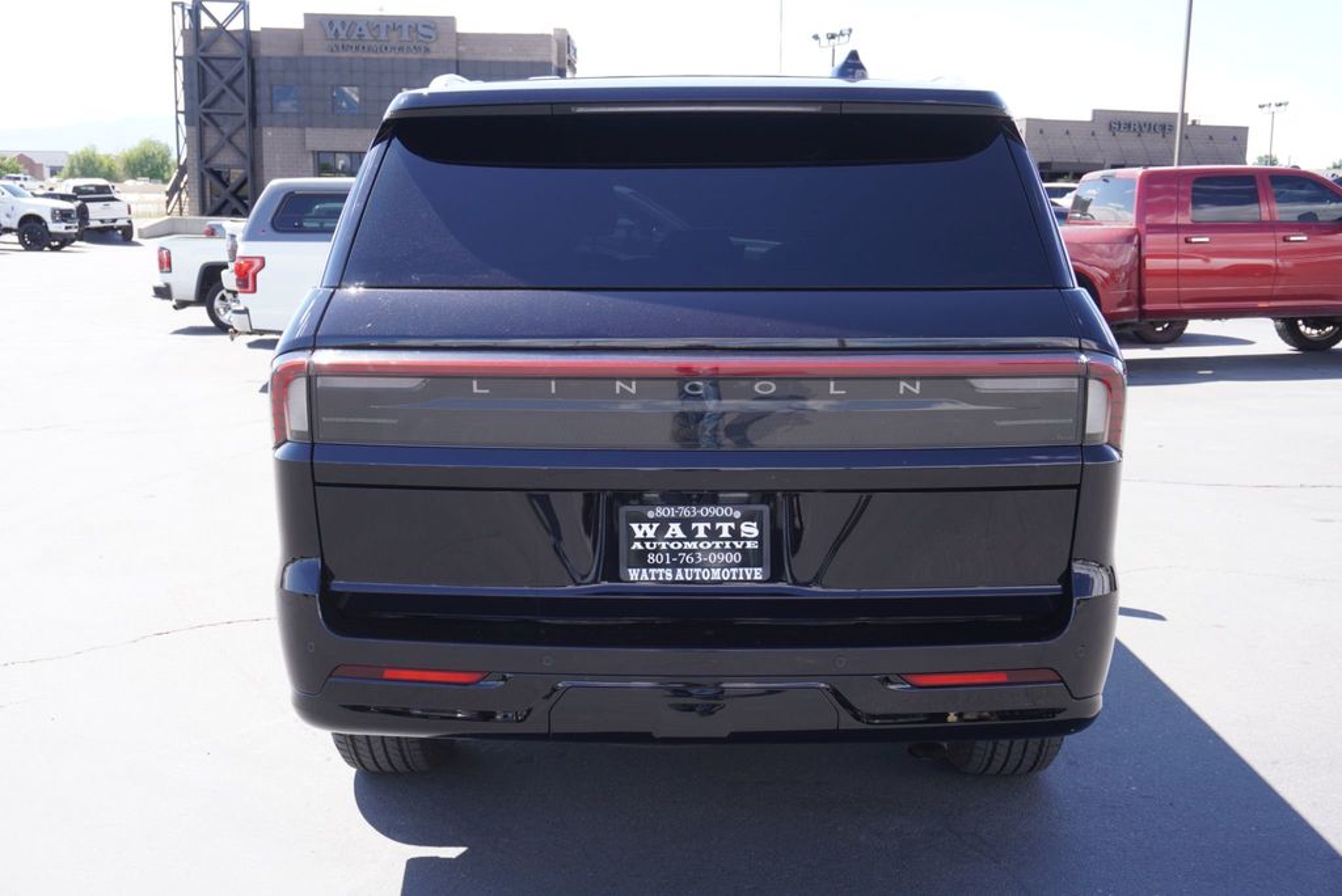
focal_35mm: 38
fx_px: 1399
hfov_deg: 51.3
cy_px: 448
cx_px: 671
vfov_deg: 35.5
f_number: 5.6
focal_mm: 25
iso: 100
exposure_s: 1/100
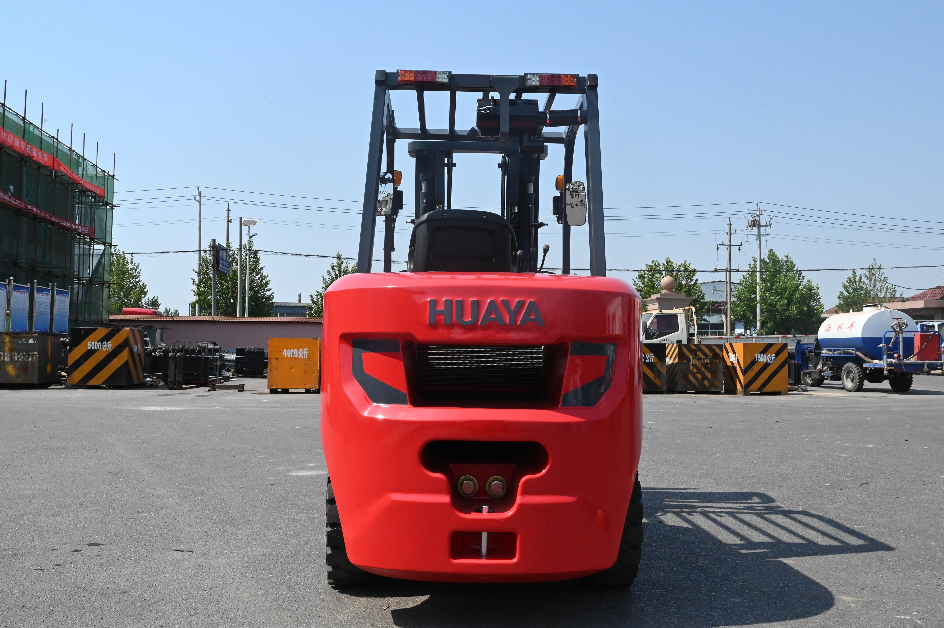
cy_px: 314
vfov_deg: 40.5
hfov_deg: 58.0
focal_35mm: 32
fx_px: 852
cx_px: 472
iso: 2500
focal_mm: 32.5
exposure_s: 1/1250
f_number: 18
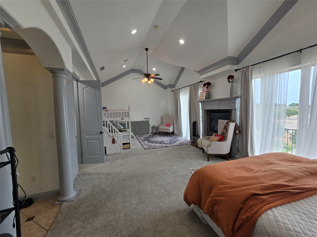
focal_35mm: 13
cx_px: 158
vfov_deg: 89.9
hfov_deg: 106.2
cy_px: 118
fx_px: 119
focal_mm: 2.2
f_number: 1.9
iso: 50
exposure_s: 1/120
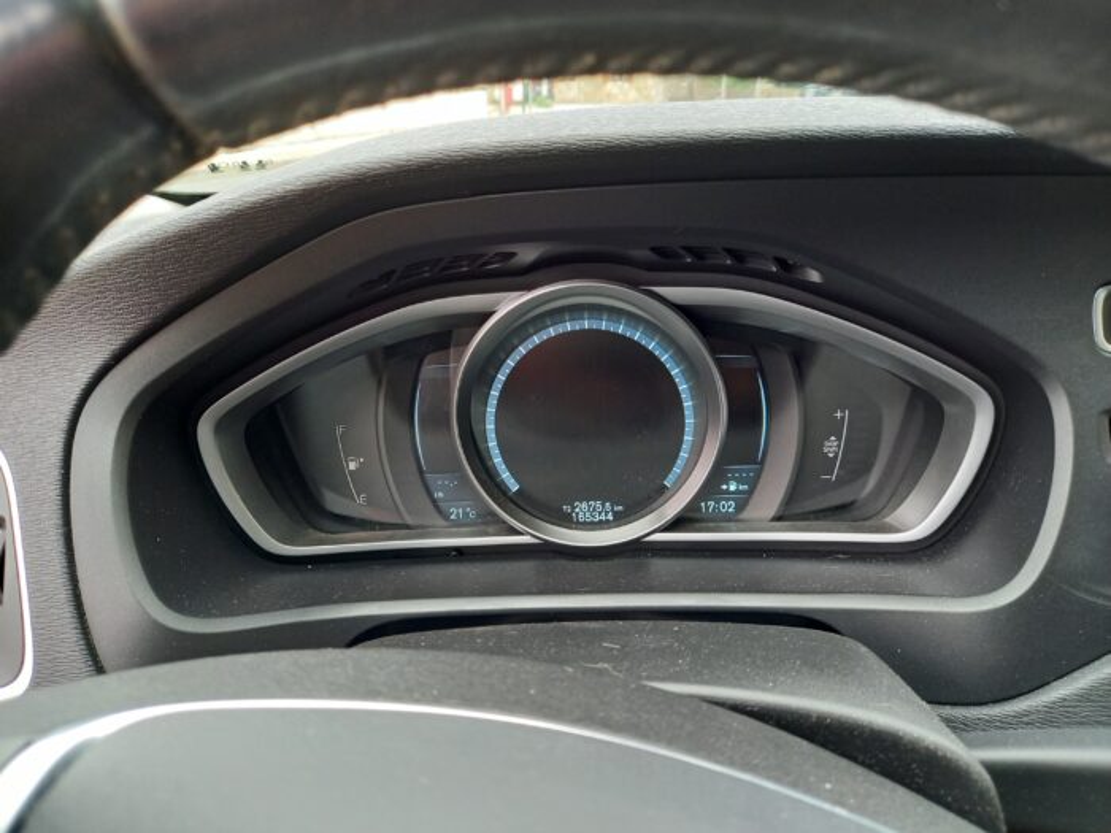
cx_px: 556
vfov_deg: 54.9
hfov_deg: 69.4
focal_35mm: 25
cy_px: 416
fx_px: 802
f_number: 1.8
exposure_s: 1/50
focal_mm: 4.65
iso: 160
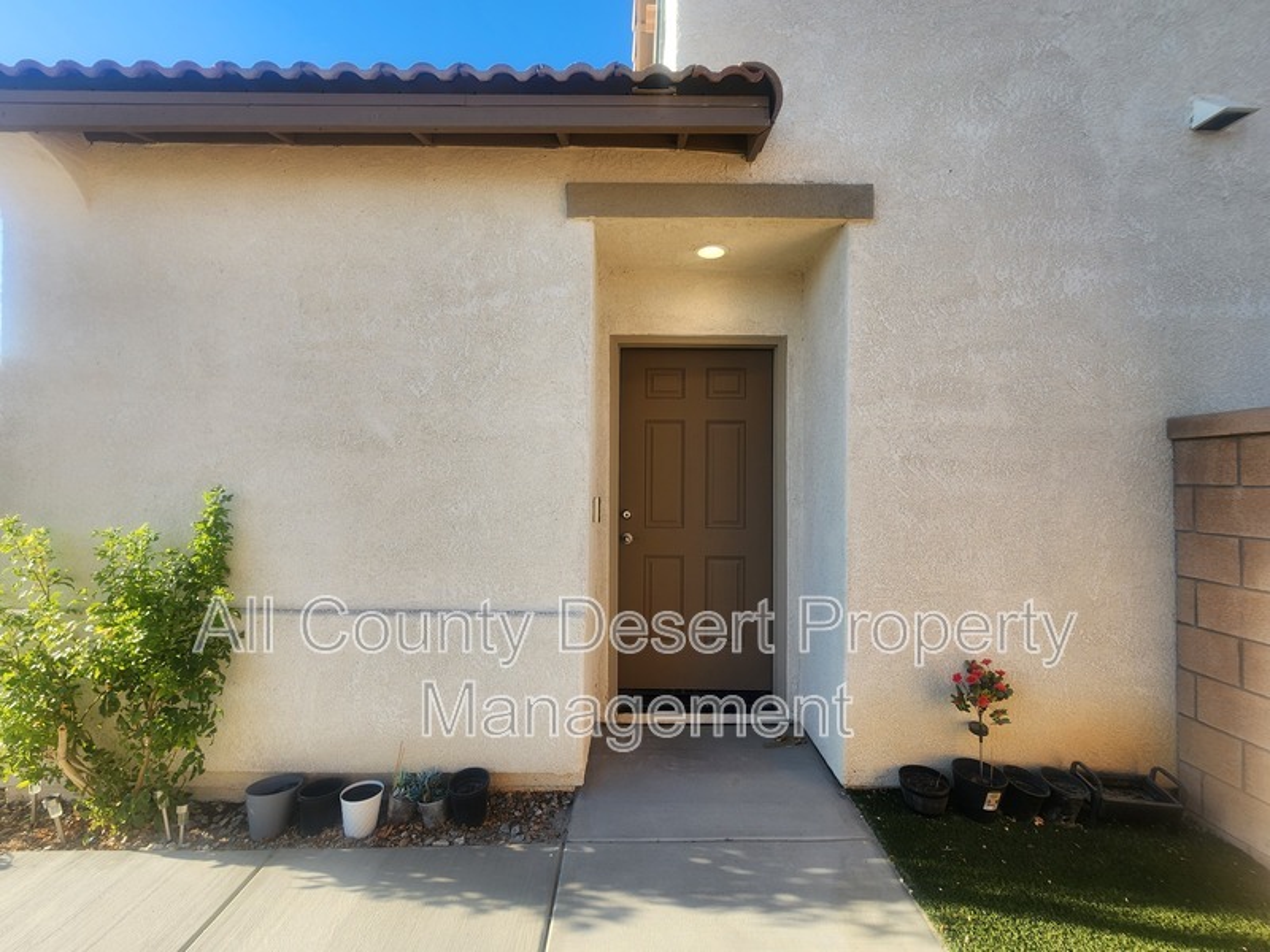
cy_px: 476
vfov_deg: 89.9
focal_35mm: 13
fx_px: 477
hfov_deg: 106.2
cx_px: 635
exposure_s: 1/551
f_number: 2.2
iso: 50
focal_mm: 2.2
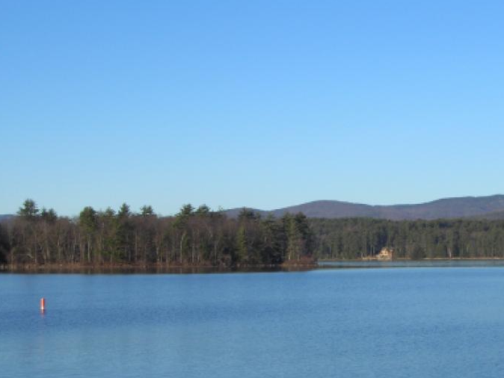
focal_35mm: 76
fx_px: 1107
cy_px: 212
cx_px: 283
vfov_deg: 19.4
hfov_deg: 25.6
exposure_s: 1/244
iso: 50
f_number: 5.6
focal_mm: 8.4
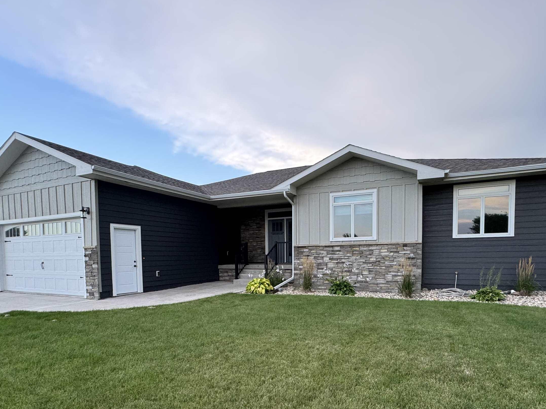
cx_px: 288
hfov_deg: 81.7
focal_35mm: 20
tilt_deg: -3.8
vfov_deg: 64.3
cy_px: 272
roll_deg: +0.2
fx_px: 315
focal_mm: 2.22
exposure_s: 1/99
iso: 250
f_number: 2.2
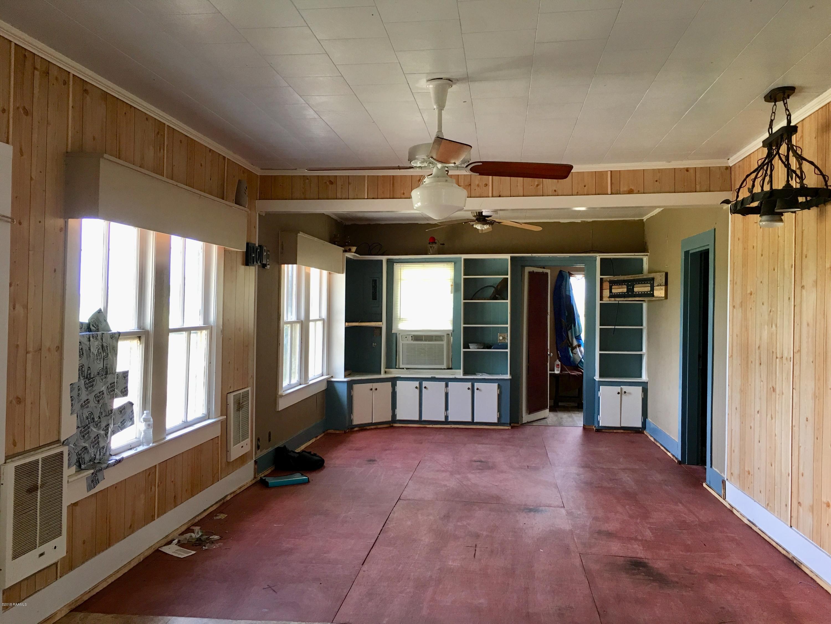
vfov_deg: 48.2
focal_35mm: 29
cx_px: 416
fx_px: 696
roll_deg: +0.0
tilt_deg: +0.2
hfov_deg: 61.7
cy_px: 312
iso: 25
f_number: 2.2
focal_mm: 4.15
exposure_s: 1/15
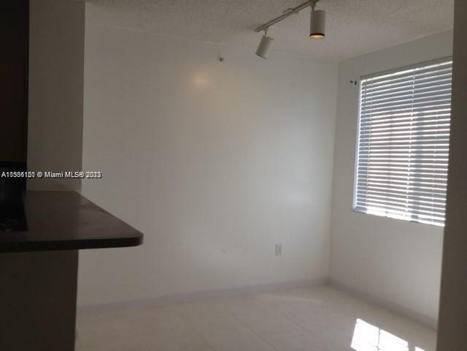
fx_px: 472
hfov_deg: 52.6
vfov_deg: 40.7
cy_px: 176
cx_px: 234
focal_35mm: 35
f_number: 2.4
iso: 50
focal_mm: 4.28
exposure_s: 1/124
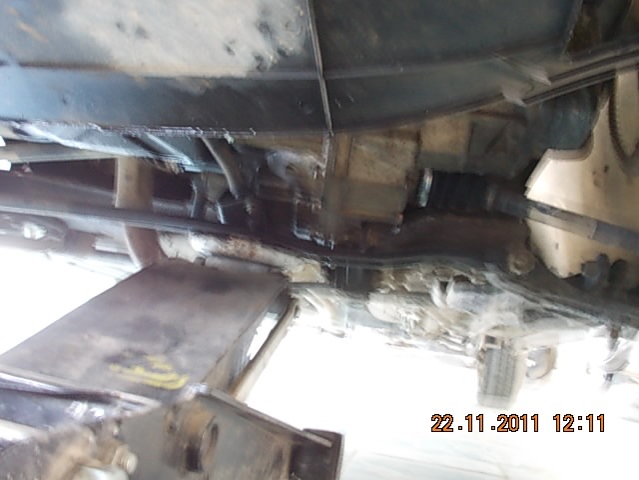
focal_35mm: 38
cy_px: 240
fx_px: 701
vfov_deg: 37.7
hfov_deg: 49.0
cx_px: 320
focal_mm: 5.3
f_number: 3.1
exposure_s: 1/2.5
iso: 200
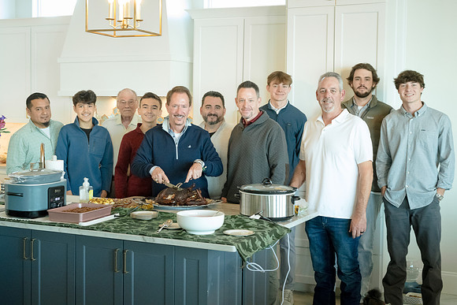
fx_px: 685
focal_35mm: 54
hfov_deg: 36.9
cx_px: 211
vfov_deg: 25.1
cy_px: 141
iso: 4500
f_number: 6.3
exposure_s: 1/80
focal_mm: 50
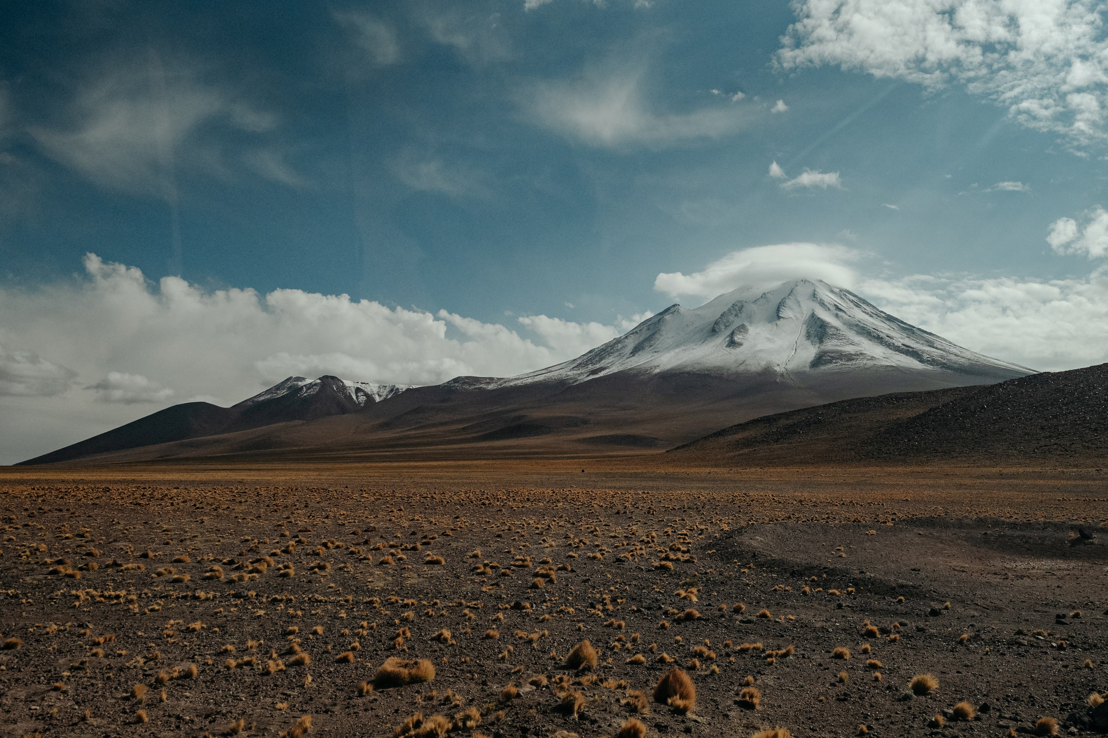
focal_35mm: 29
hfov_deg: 63.9
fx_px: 885
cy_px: 380
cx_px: 618
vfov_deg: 45.3
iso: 640
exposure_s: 1/8000
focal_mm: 24
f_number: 4.5
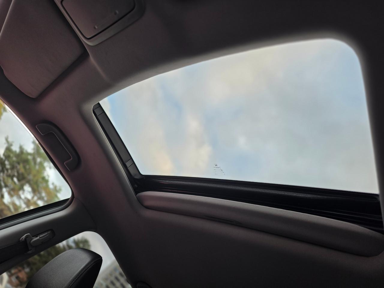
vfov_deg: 58.9
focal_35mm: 23
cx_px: 192
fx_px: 255
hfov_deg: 73.9
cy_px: 144
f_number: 1.7
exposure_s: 1/180
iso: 100
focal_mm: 6.25
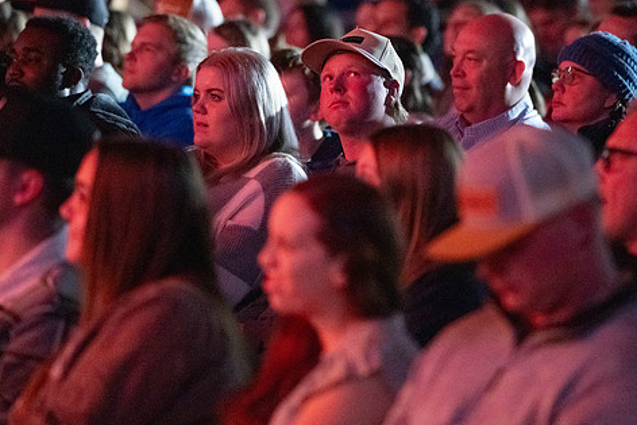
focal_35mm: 246
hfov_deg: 8.4
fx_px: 4354
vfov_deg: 5.6
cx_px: 350
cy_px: 102
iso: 10000
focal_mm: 160
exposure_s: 1/30
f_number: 2.8
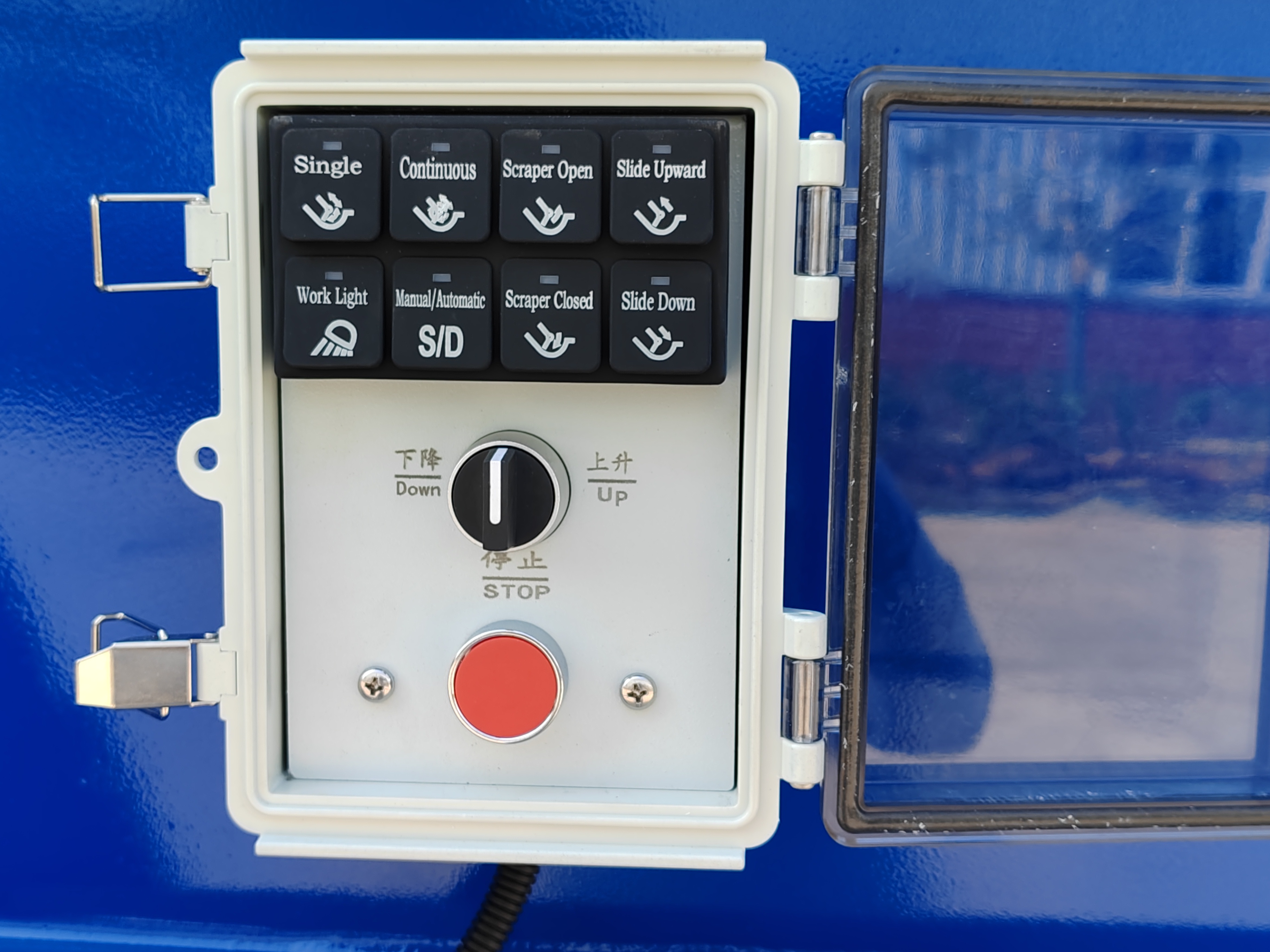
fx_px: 1578
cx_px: 635
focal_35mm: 43
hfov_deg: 43.9
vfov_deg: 33.6
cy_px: 476
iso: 69
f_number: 1.8
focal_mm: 6.14
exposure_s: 1/100
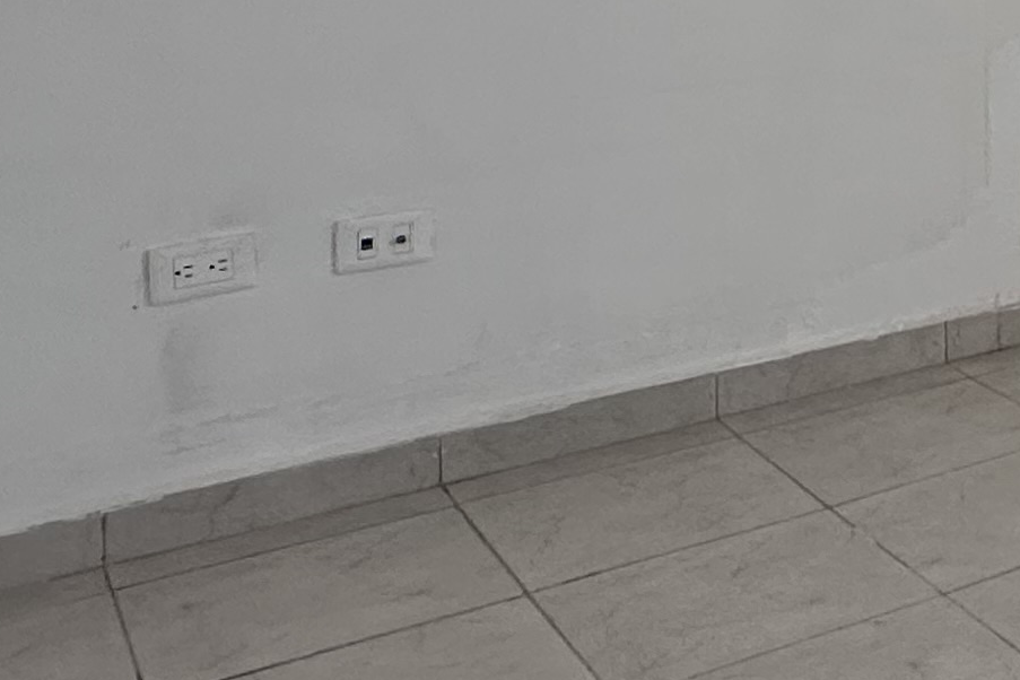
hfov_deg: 22.8
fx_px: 1842
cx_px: 1664
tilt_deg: -0.3
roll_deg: -0.2
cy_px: -210
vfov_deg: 19.3
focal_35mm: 65
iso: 40
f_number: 2.2
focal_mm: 2.22
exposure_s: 1/208
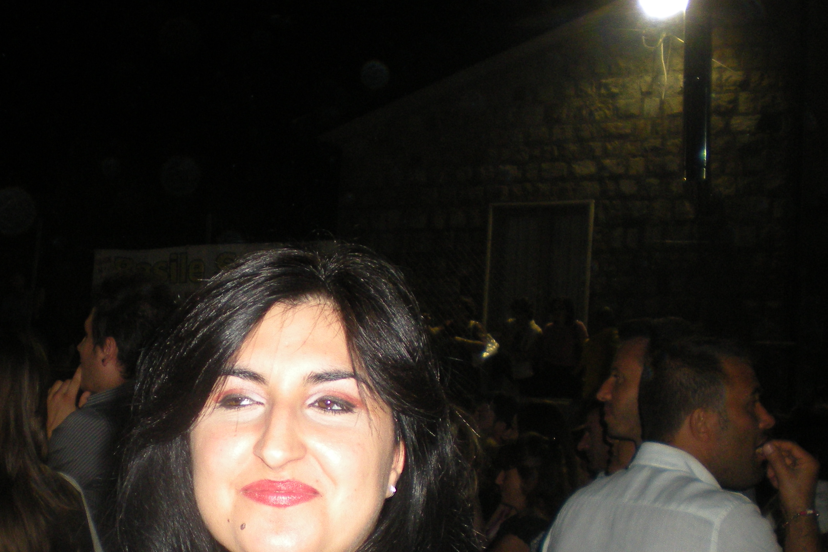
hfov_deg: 32.8
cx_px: 220
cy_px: 453
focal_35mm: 60
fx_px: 1380
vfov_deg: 22.3
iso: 161
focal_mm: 6.3
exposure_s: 1/60
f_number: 3.1
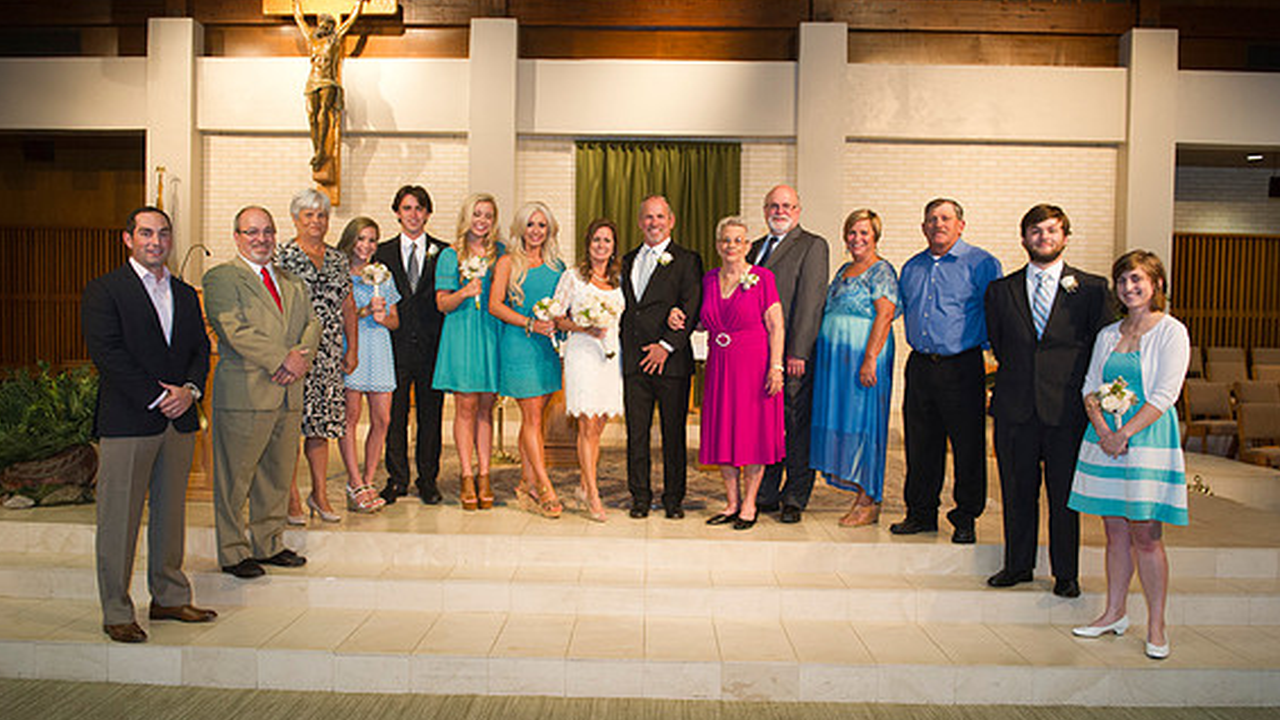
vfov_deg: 40.2
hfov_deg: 66.1
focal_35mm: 29
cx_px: 639
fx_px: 984
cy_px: 374
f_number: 4
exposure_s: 1/125
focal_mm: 27
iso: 1250
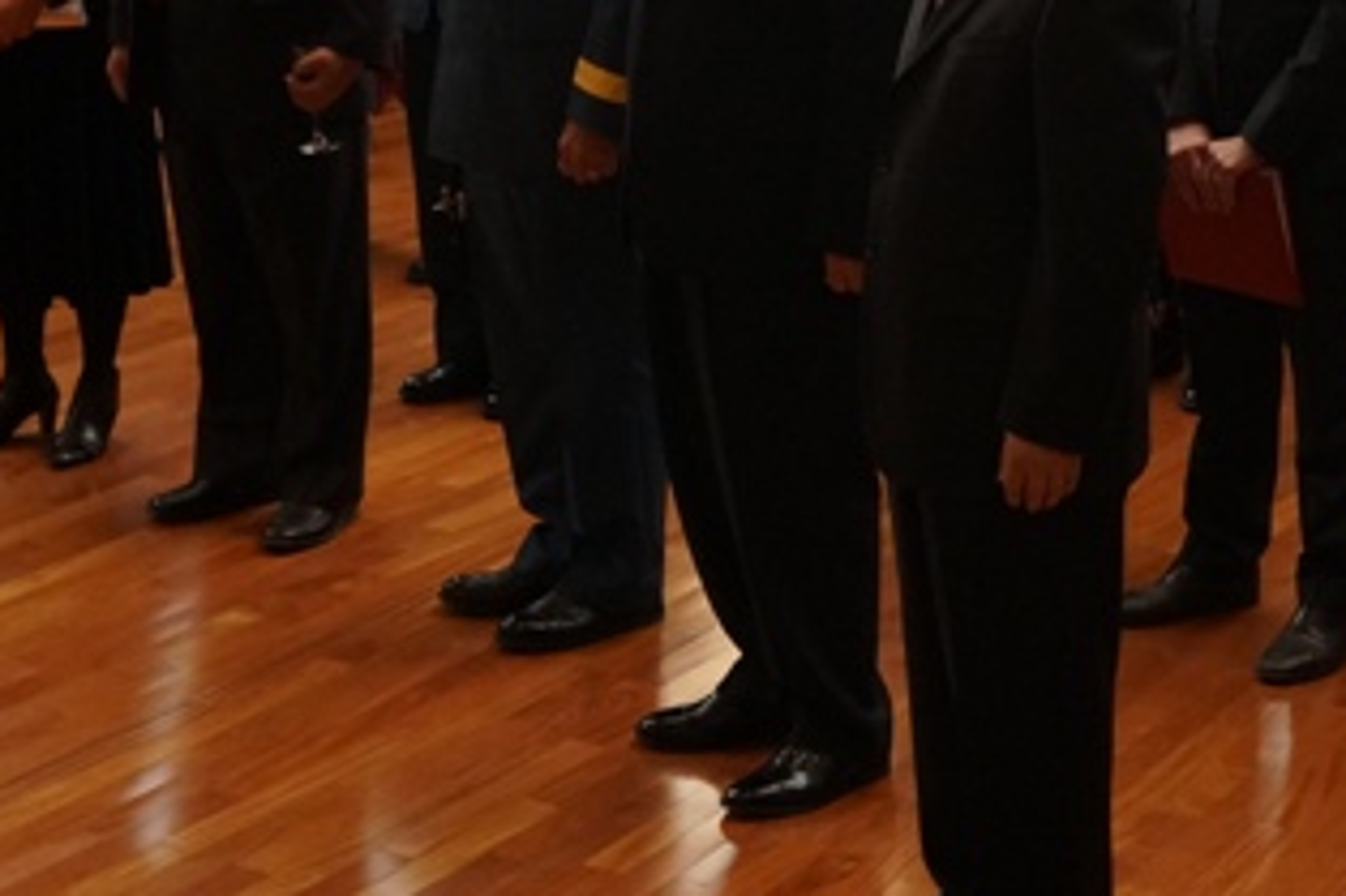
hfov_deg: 24.1
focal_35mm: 84
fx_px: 3139
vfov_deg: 16.0
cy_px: 41
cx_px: 853
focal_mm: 22
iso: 1600
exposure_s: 1/60
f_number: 4
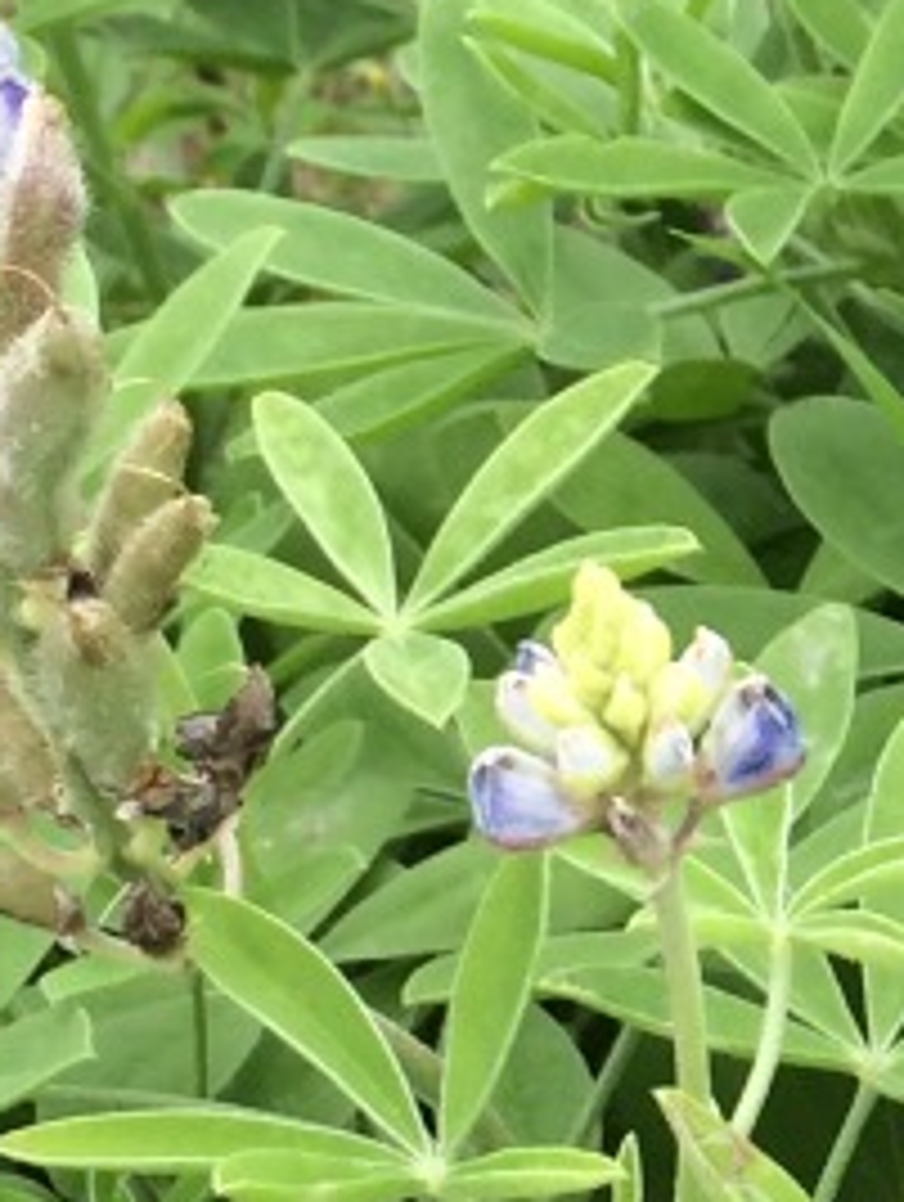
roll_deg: -0.5
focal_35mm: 148
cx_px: 1669
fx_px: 5141
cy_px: 637
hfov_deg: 9.5
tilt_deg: -40.0
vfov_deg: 13.3
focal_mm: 4.15
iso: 32
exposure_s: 1/533
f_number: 2.2
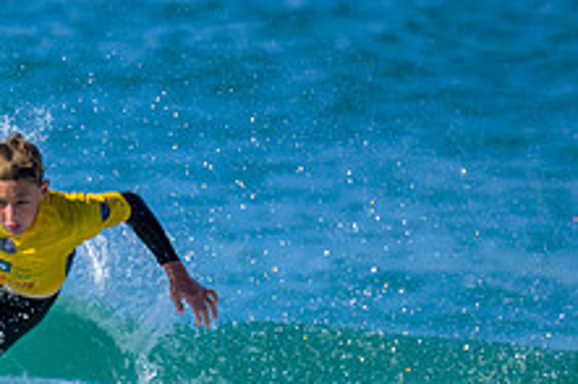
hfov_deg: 0.7
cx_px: -358
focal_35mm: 2883
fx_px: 46252
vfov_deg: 0.5
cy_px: 450
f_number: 6.3
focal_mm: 800
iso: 450
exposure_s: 1/2000
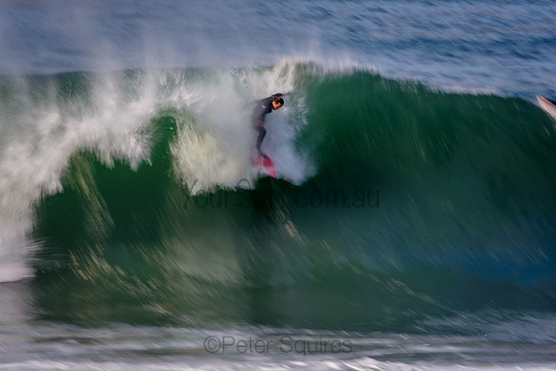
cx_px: 278
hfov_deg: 3.1
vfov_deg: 2.1
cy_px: 186
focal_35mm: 660
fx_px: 10195
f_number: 18
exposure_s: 1/20
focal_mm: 440
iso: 100
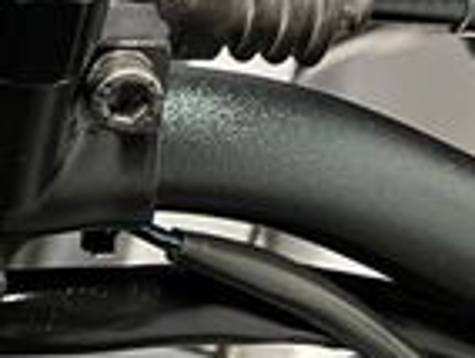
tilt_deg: -48.8
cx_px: -375
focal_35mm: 117
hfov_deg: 14.7
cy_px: 197
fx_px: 1608
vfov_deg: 12.7
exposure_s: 1/33
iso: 400
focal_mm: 5.1
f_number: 1.6
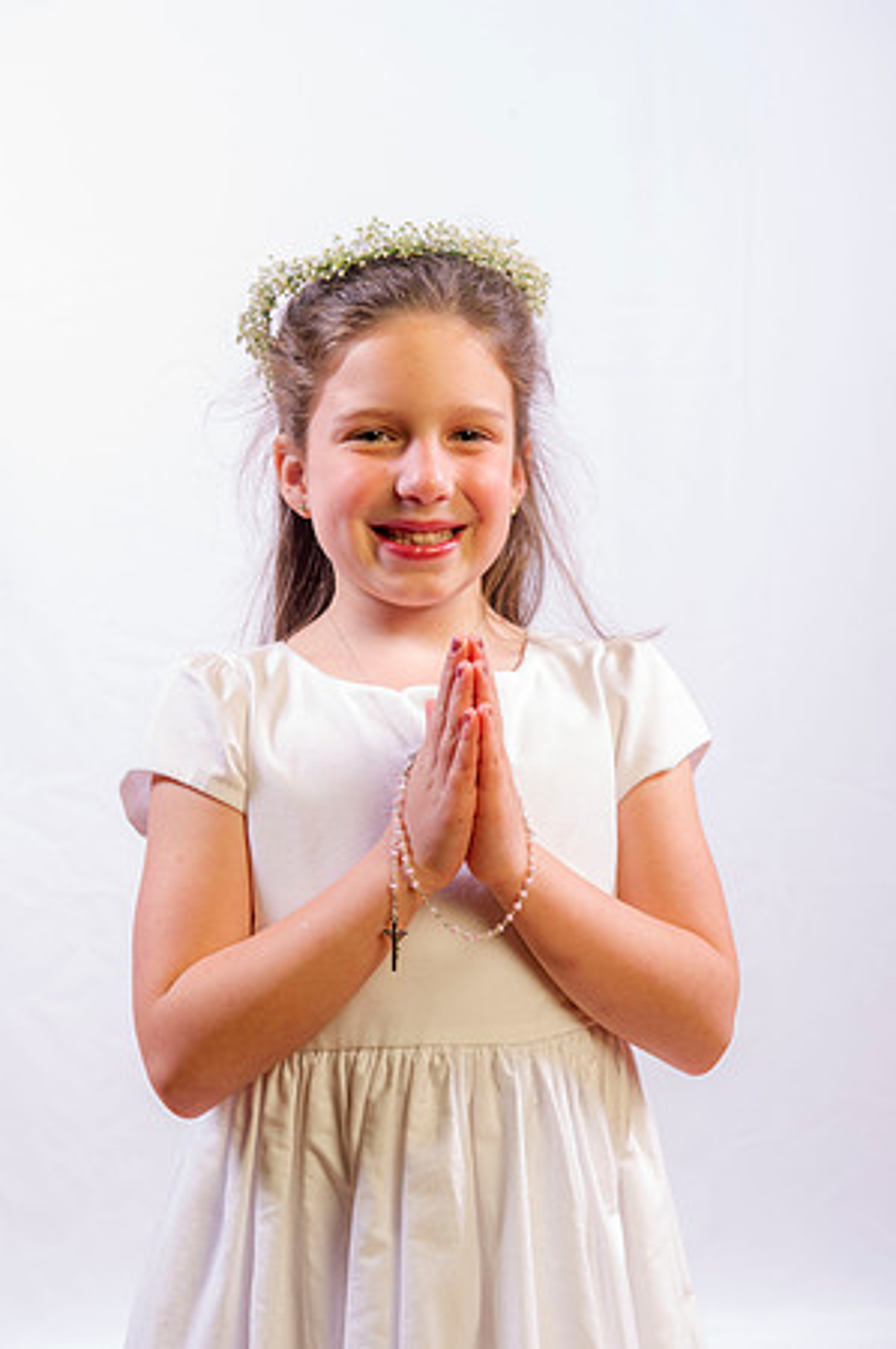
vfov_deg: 32.4
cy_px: 674
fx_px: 2320
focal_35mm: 62
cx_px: 448
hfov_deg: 21.9
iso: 100
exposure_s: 1/160
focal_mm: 62
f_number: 8
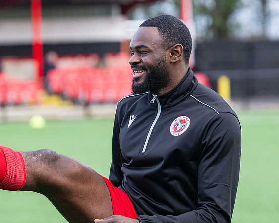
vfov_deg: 5.1
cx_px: 177
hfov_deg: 6.4
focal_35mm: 303
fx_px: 2503
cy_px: 85
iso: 800
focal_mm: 145
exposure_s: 1/1250
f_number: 4
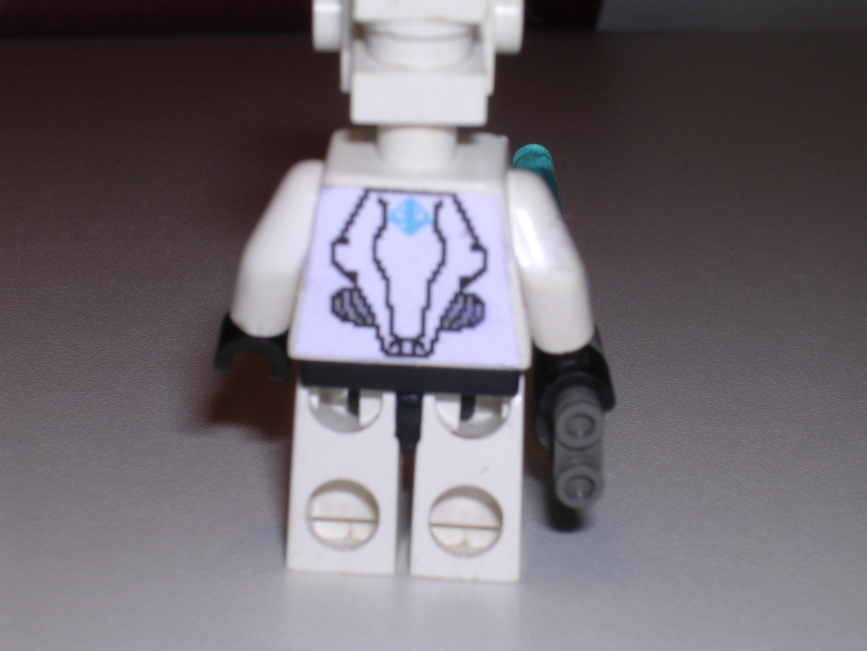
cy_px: 326
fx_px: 2379
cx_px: 434
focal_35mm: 95
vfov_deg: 15.6
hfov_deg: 20.7
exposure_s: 1/60.1
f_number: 8.8
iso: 100
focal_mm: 14.5
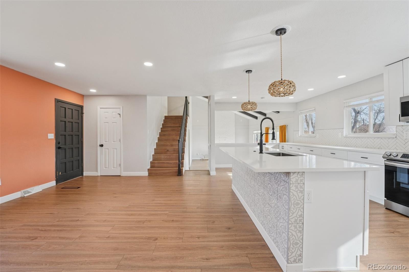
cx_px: 204
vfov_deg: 76.6
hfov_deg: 99.7
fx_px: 173
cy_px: 136
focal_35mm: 15
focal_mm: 15.2
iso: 400
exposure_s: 1/30
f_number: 8
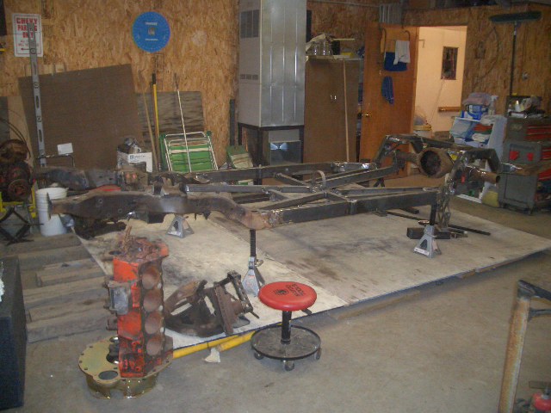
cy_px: 206
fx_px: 557
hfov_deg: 52.6
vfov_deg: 40.7
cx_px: 276
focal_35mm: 35
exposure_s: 1/60
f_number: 2.6
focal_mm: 5.8
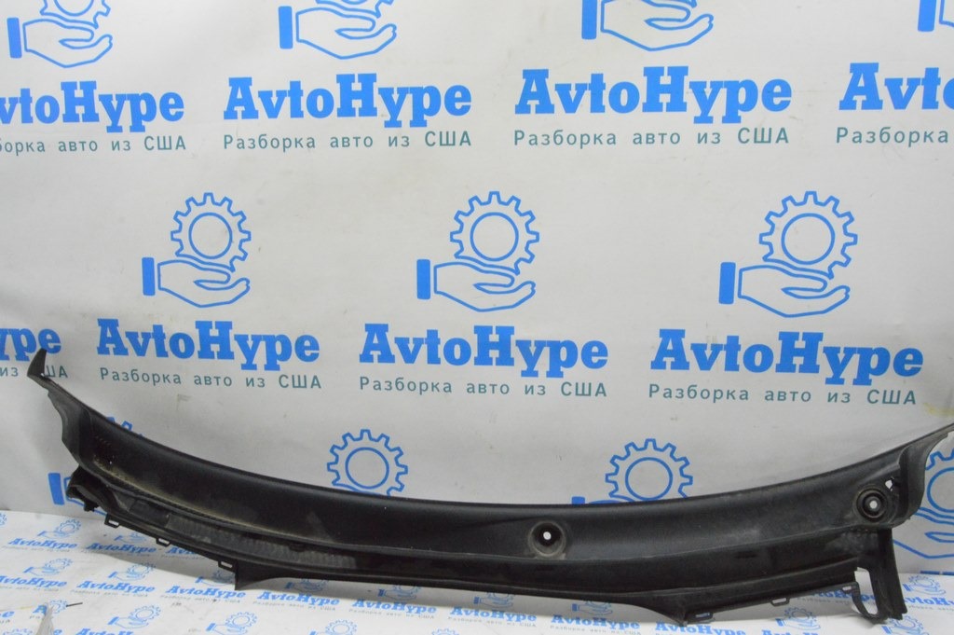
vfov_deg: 47.9
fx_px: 715
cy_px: 318
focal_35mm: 27
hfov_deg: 67.4
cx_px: 477
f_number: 20
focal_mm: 18
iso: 6400
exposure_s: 1/20
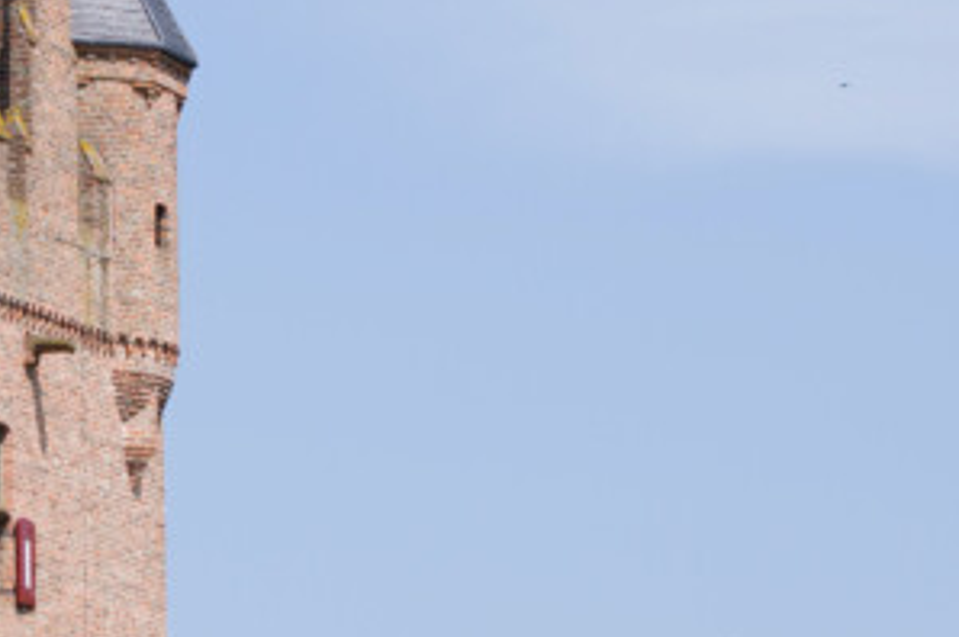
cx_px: -518
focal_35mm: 246
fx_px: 6546
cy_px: 293
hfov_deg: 8.2
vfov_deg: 5.6
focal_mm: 40
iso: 100
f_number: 7.1
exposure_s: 1/320
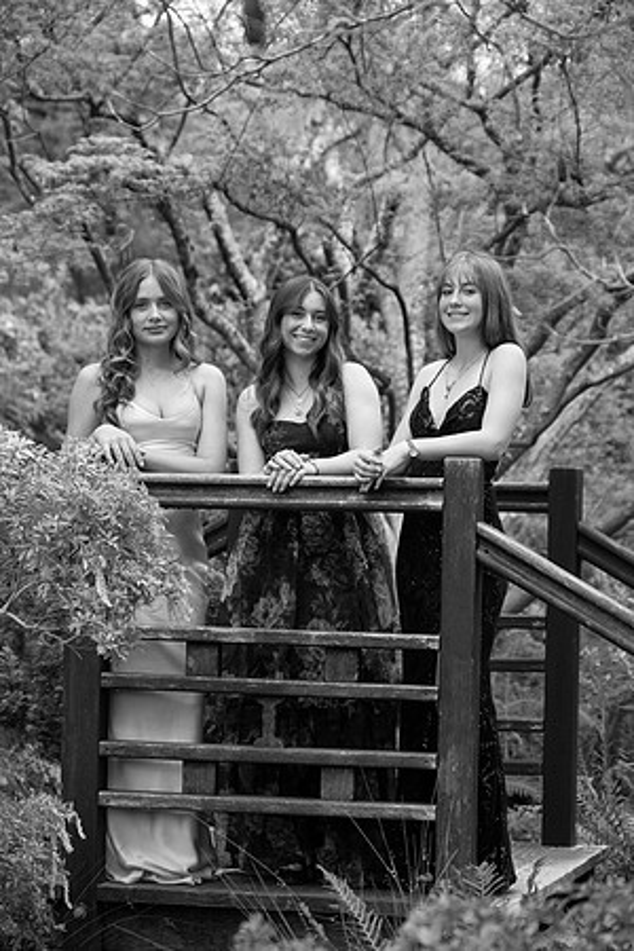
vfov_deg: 17.8
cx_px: 317
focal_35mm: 115
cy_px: 476
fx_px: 3038
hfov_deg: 11.9
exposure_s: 1/640
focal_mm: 115
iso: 1250
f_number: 6.3
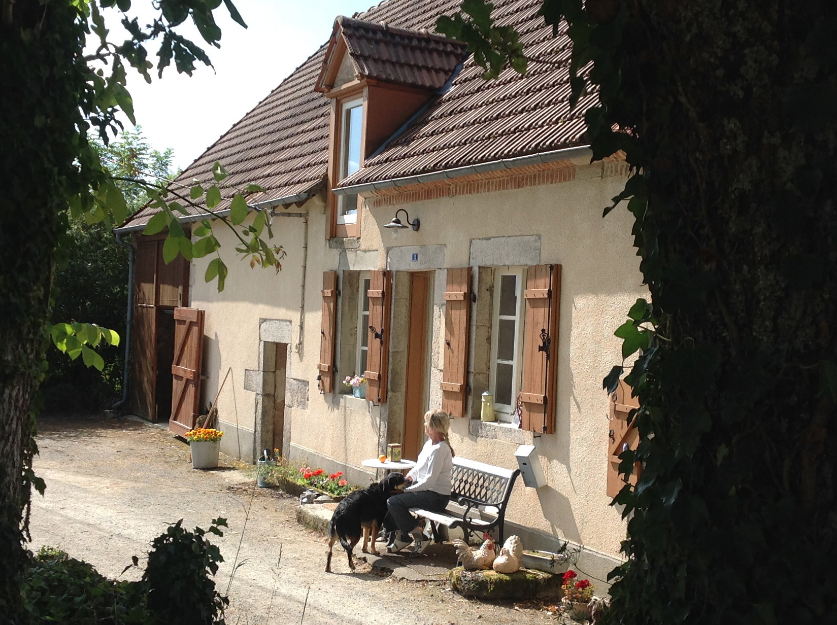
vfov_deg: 26.5
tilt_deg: +1.3
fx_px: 1328
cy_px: 333
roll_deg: -2.9
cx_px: 460
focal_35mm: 55
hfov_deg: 35.0
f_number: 2.4
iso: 50
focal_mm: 4.28
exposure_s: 1/1008
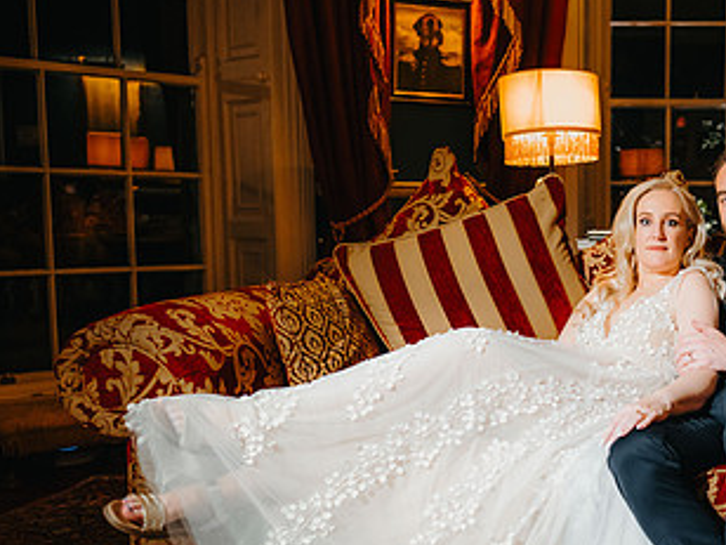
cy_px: 297
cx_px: 668
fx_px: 986
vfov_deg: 30.9
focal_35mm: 47
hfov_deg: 37.5
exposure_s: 1/200
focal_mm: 24
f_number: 1.6
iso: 800
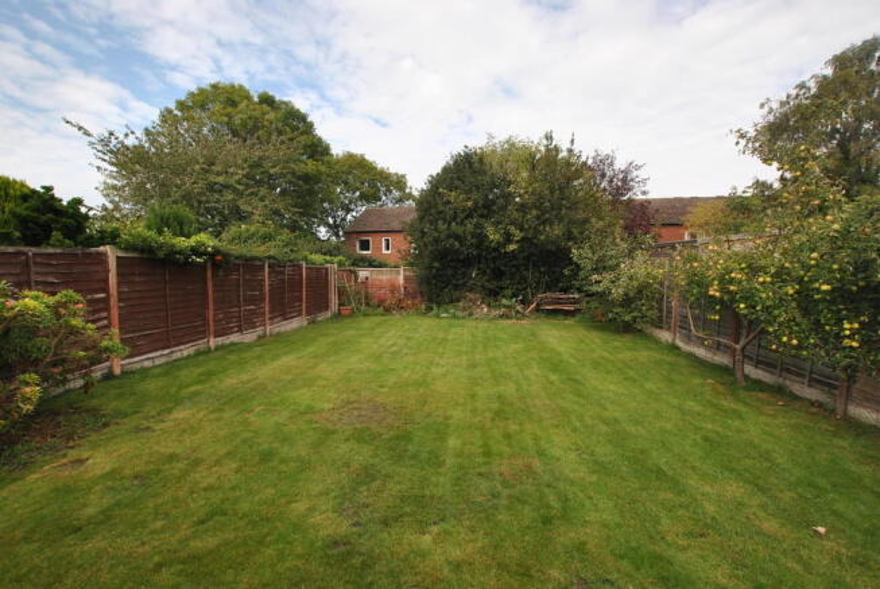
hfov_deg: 100.3
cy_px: 294
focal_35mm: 15
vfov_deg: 77.5
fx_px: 367
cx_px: 440
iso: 100
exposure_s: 1/160
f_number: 6.3
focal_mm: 10
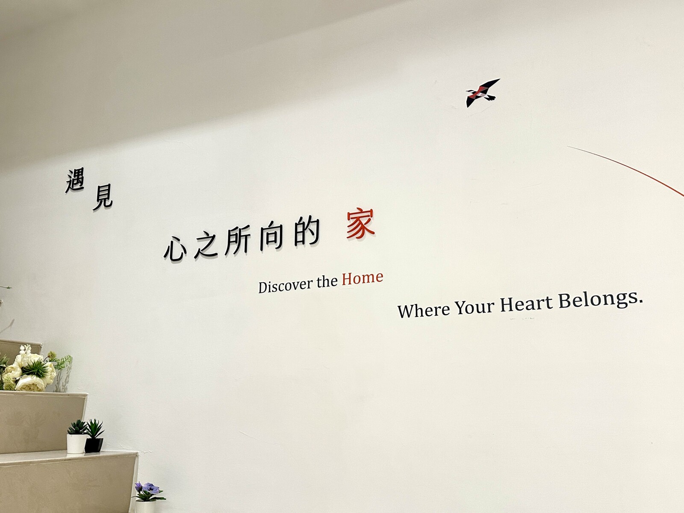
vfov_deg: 56.8
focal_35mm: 24
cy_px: 256
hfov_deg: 71.6
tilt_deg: +11.5
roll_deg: +0.1
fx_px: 474
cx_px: 342
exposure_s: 1/120
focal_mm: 6.86
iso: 200
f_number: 1.78
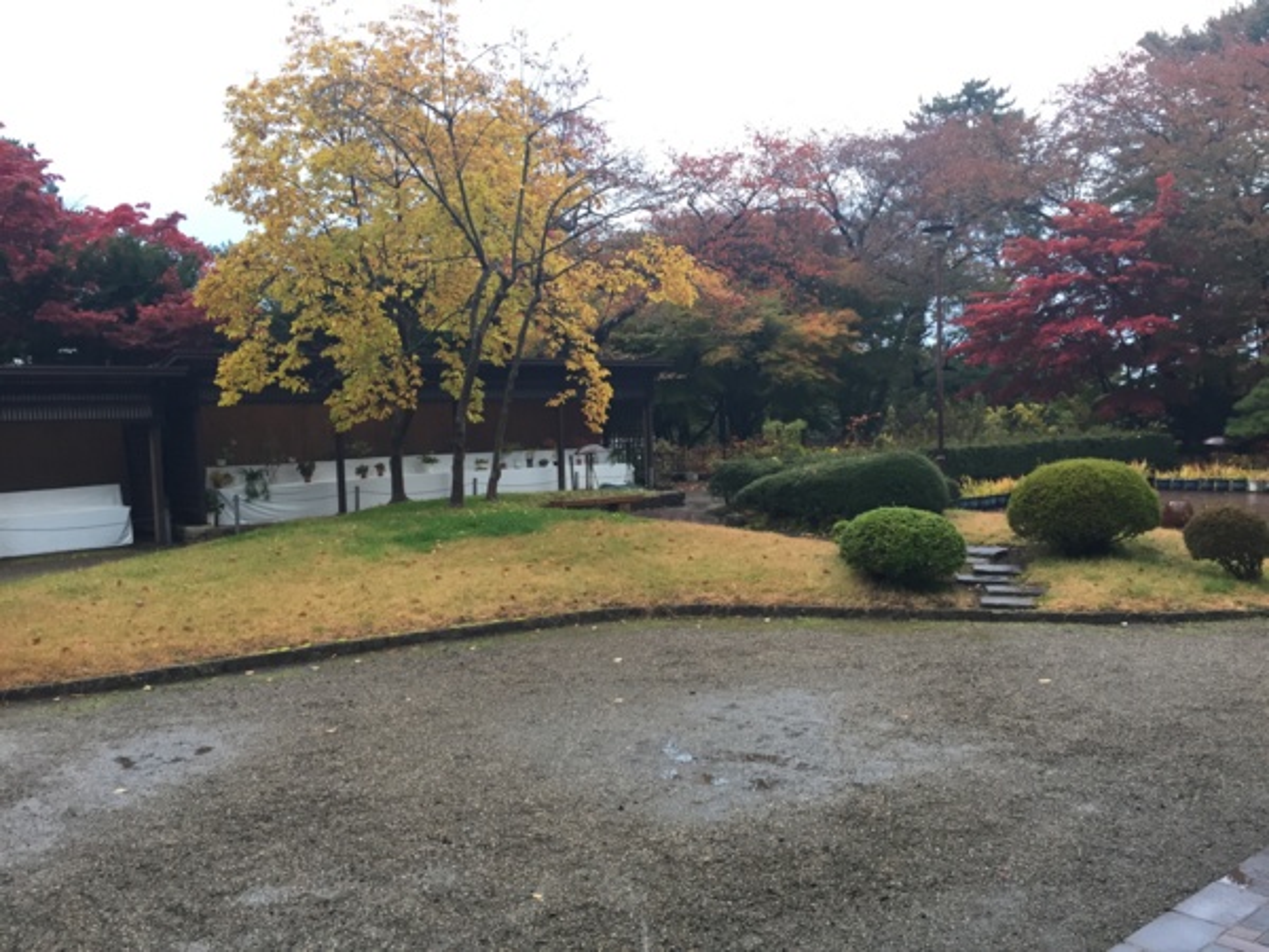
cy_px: 476
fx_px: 1063
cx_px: 634
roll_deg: +2.5
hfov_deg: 61.7
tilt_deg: -3.2
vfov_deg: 48.2
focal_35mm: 29
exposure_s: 1/40
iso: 32
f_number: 2.2
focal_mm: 4.15
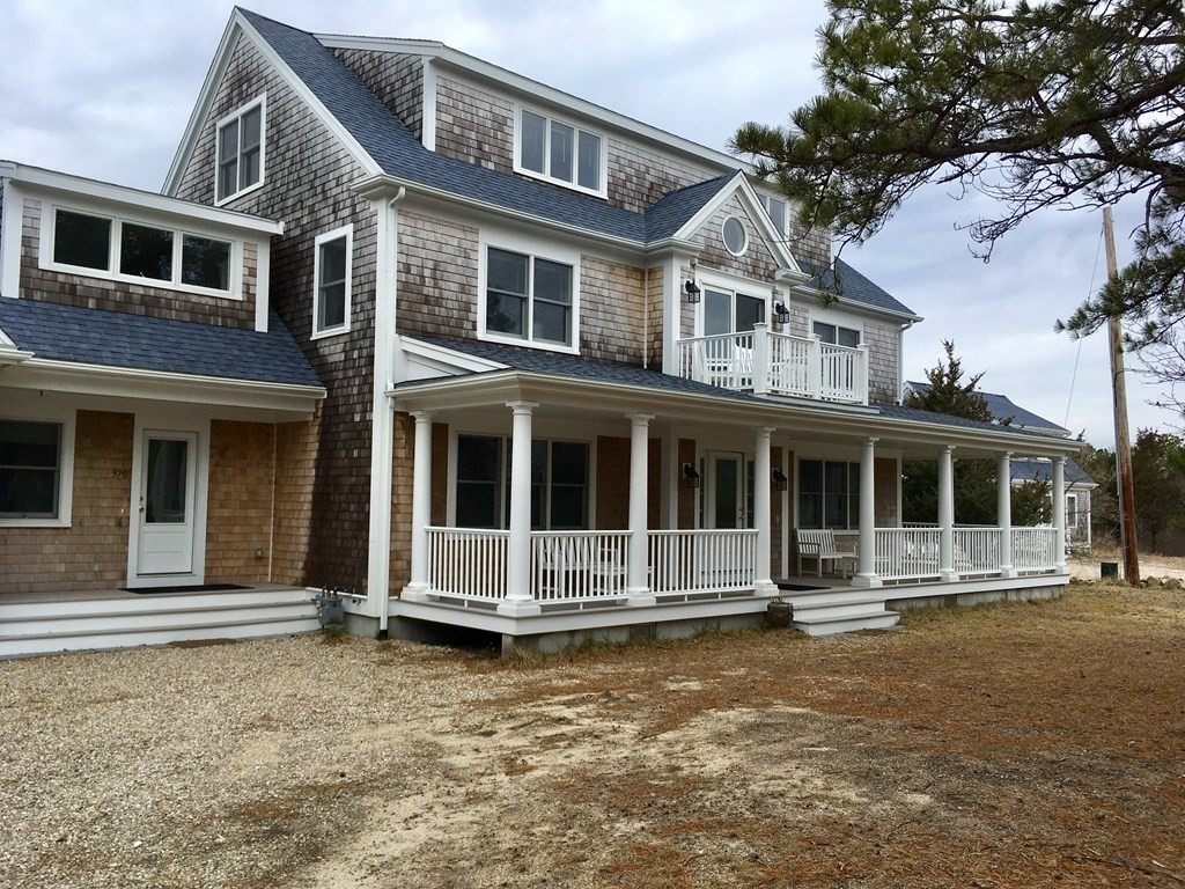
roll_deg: -0.8
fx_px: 993
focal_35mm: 29
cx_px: 592
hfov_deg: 61.7
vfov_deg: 48.2
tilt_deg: +1.7
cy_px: 444
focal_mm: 4.15
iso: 25
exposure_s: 1/793
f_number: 2.2
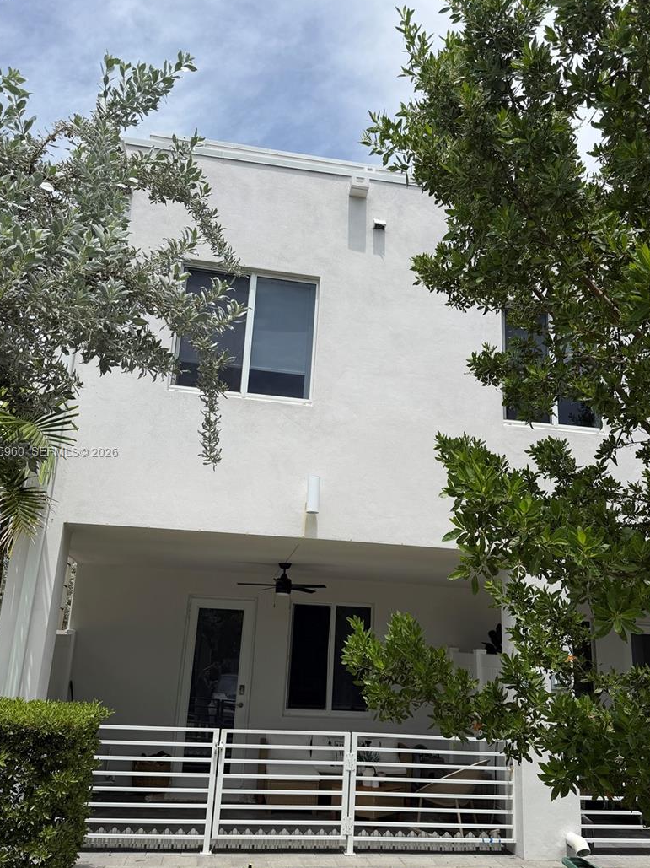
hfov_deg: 49.7
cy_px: 453
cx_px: 341
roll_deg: -3.0
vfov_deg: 63.4
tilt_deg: +16.2
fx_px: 701
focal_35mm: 28
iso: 80
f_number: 1.78
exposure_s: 1/5714
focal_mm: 6.76
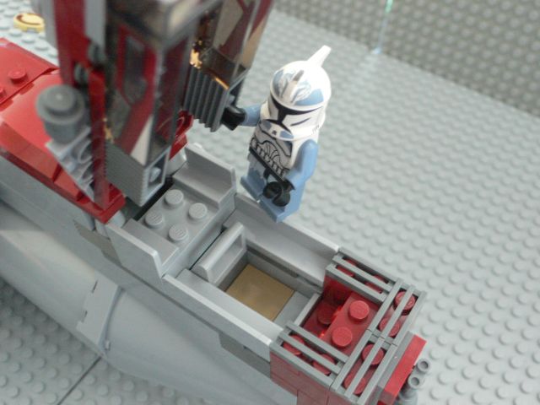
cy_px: 202
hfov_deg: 54.0
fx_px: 530
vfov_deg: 41.8
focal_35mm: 34
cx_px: 270
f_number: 2.8
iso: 200
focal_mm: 6.3
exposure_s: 1/8
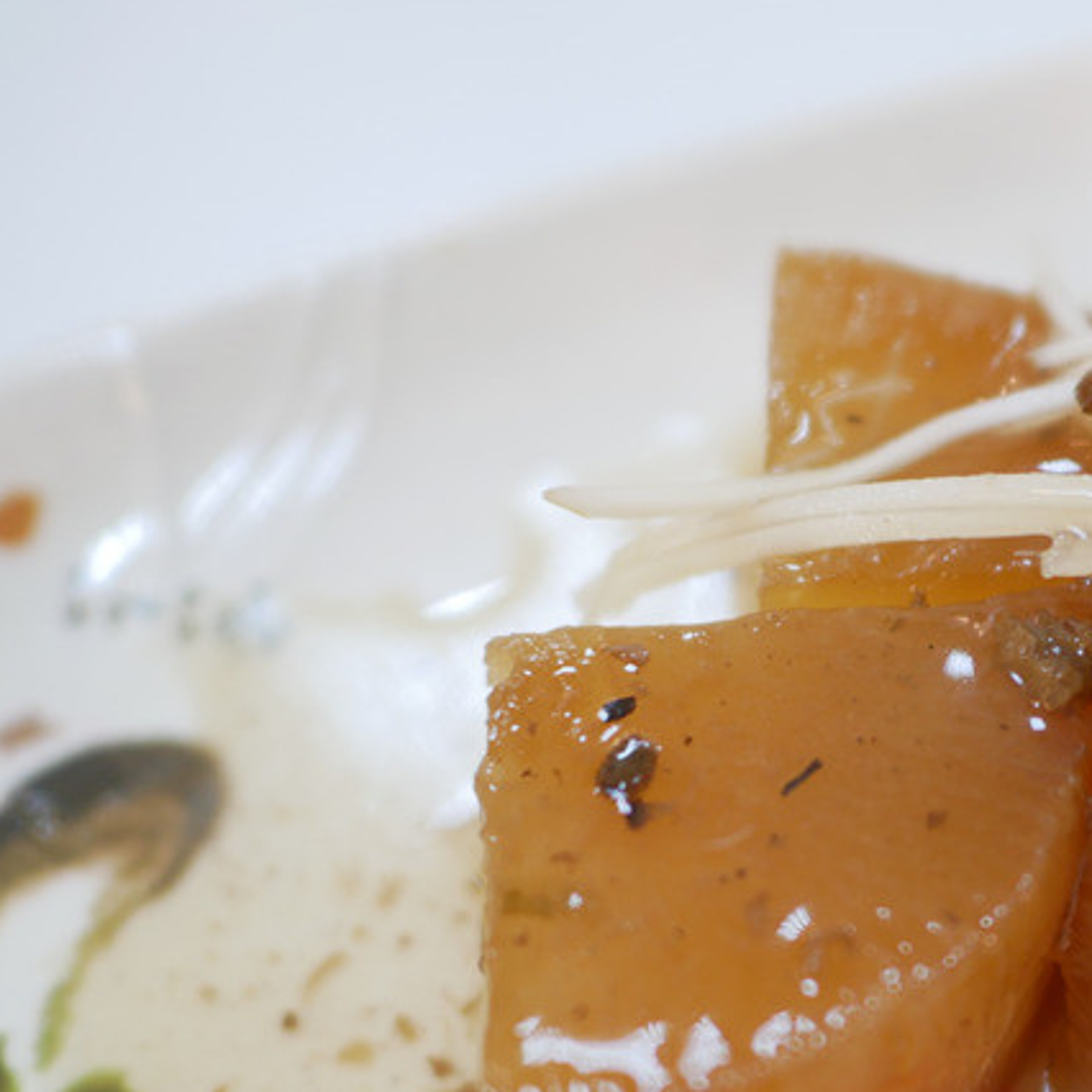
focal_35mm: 56
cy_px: 734
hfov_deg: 29.1
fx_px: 1999
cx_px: 1025
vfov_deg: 30.3
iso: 200
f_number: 1.7
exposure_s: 1/60
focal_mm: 15
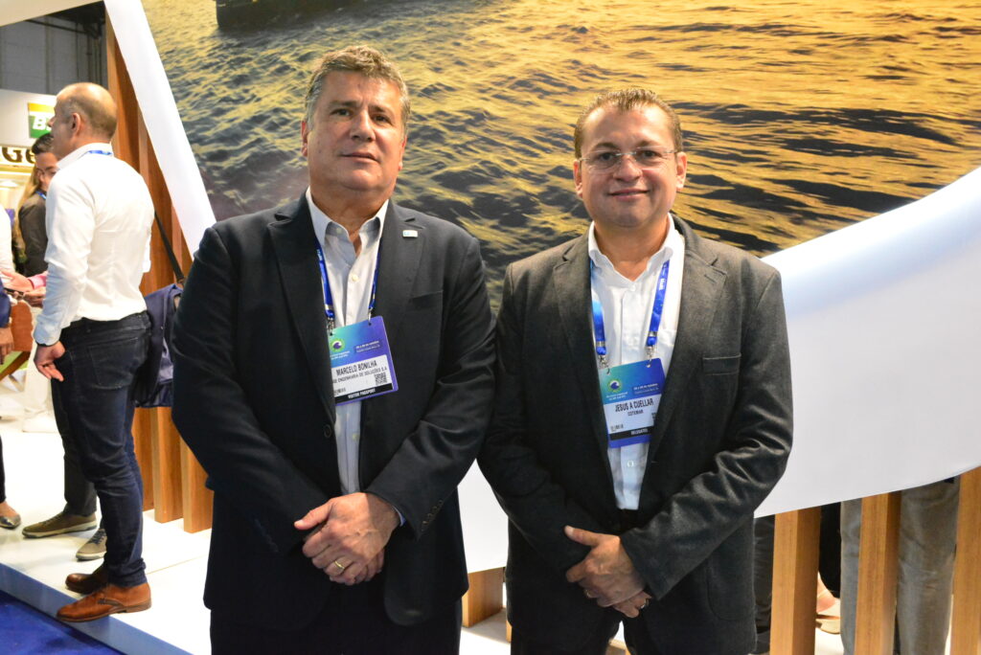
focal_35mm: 33
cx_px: 490
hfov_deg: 57.2
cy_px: 328
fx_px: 900
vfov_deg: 40.0
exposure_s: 1/160
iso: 6400
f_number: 6.3
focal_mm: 22
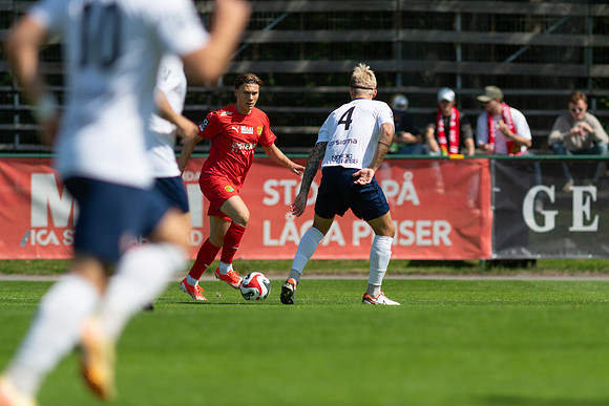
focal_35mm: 450
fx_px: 7614
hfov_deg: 4.6
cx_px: 304
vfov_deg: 3.1
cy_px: 203
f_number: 3.2
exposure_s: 1/2500
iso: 100
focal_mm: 300
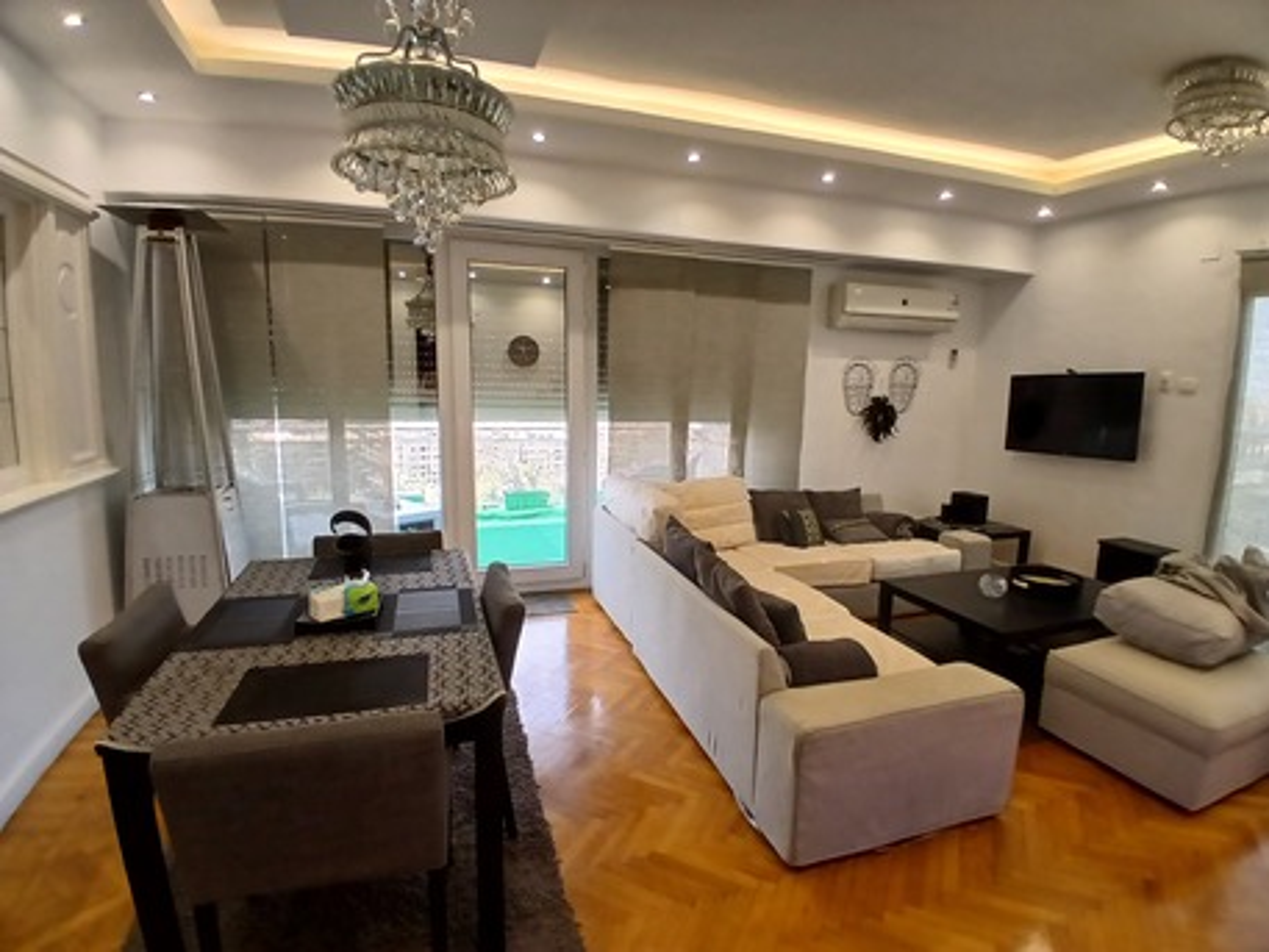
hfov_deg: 91.0
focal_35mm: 17
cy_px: 476
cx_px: 634
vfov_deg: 74.8
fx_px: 623
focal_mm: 1.4
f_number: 2.2
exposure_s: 1/33.3
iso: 80
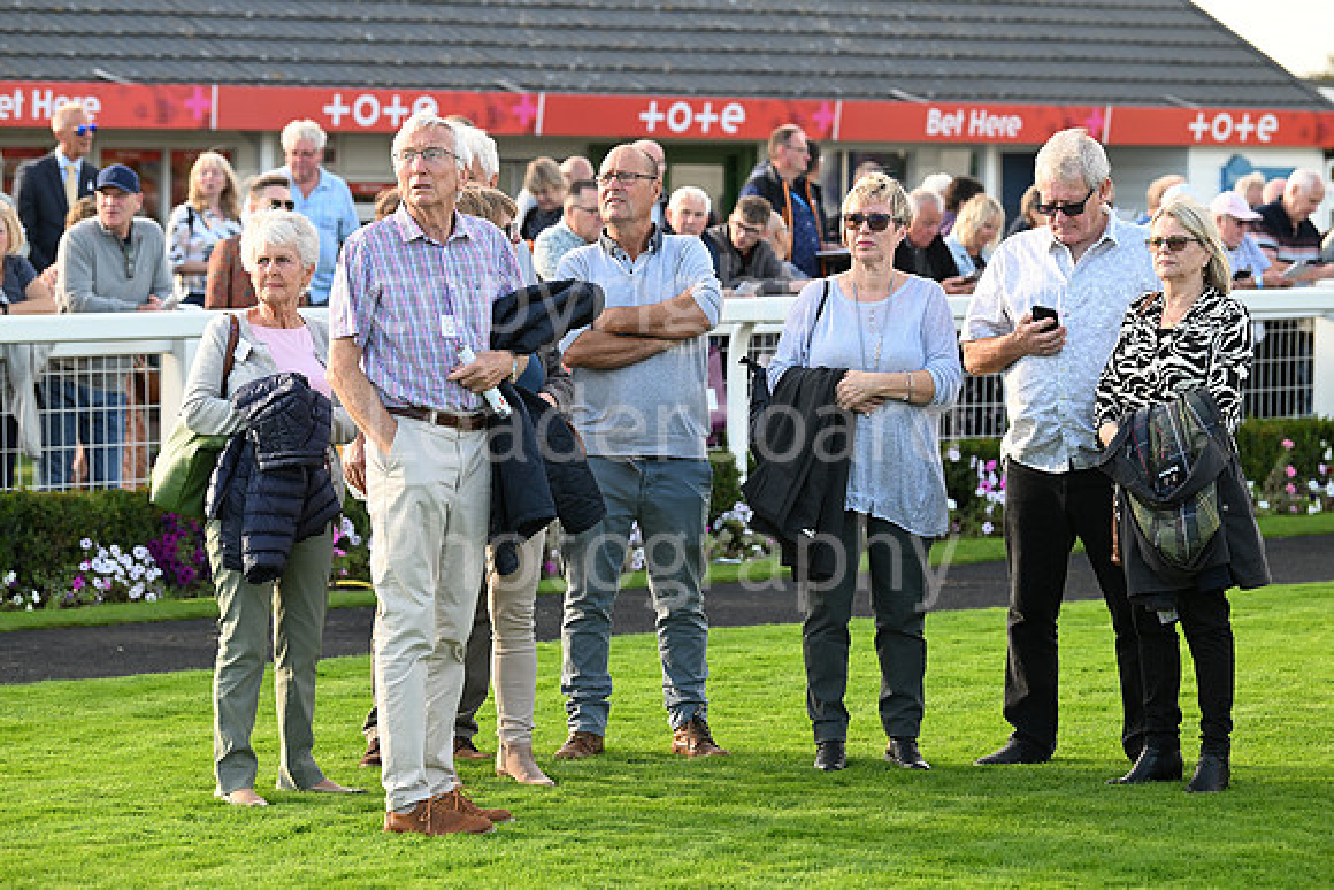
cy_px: 445
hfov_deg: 15.2
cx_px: 667
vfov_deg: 10.2
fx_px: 5003
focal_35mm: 135
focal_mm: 135
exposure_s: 1/500
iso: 500
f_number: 5
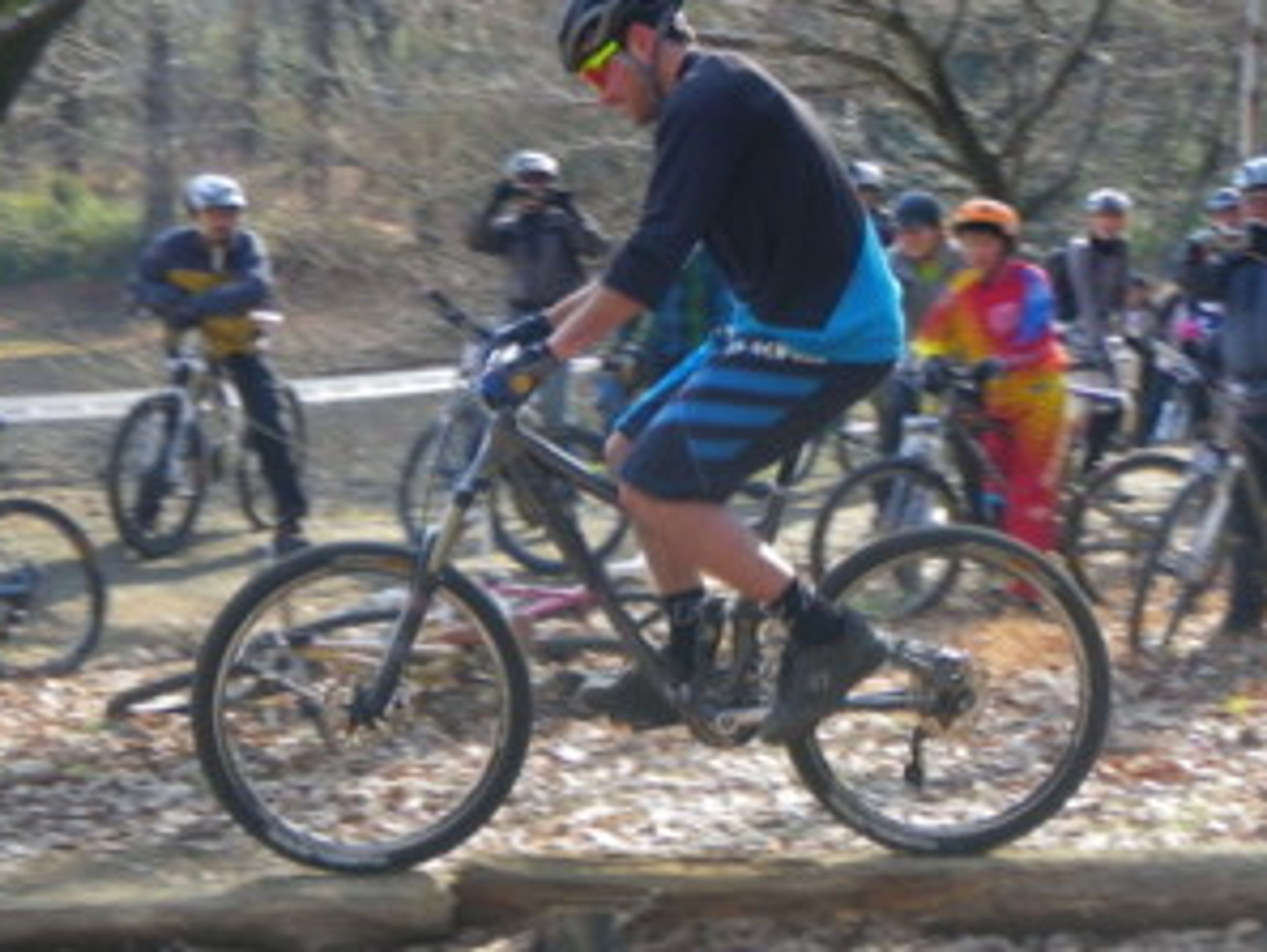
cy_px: 444
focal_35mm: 94
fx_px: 3442
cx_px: 772
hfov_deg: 20.8
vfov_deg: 15.7
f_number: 4.6
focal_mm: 11.1
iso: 80
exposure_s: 1/80
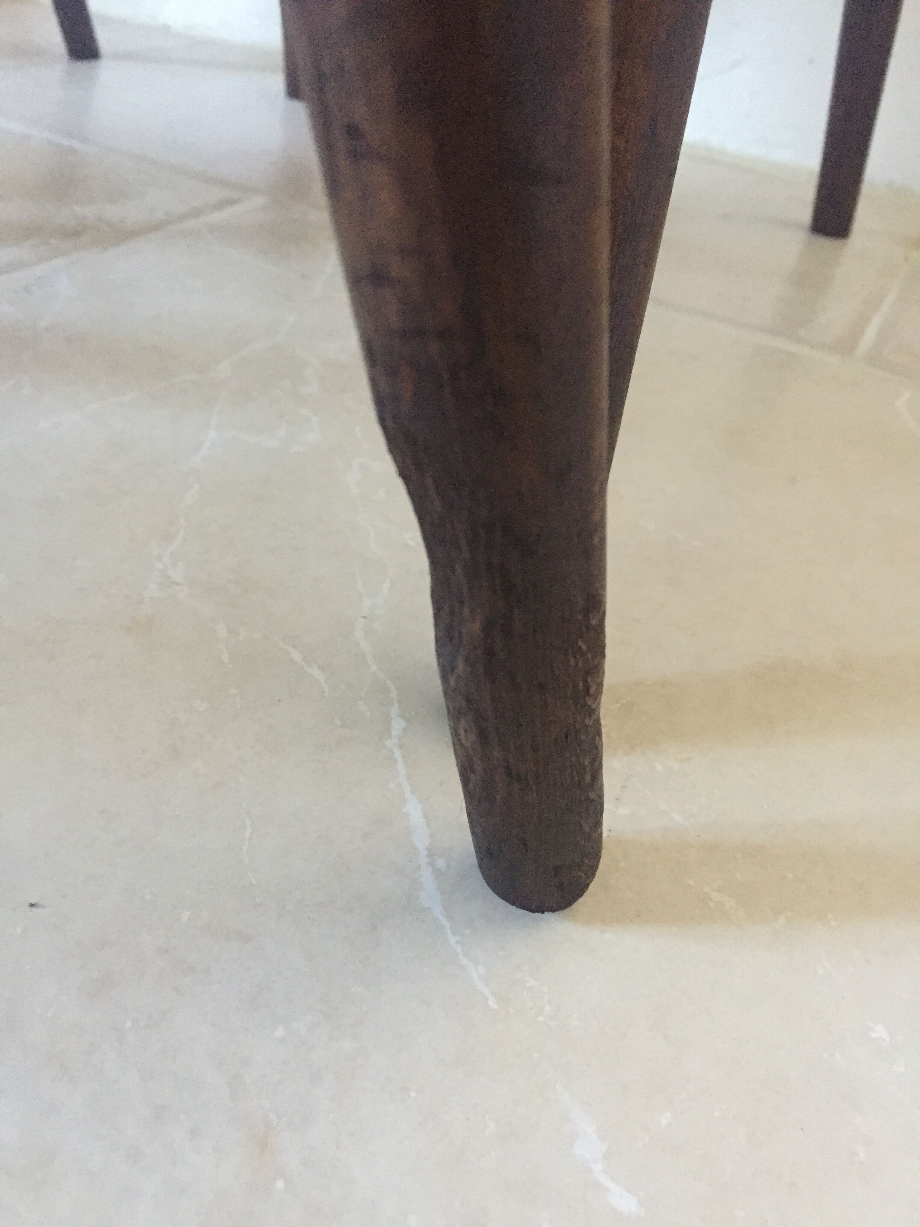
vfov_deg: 61.7
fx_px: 1028
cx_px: 460
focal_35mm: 29
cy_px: 614
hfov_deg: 48.2
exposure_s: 1/17
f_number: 2.2
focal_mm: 4.15
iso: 400
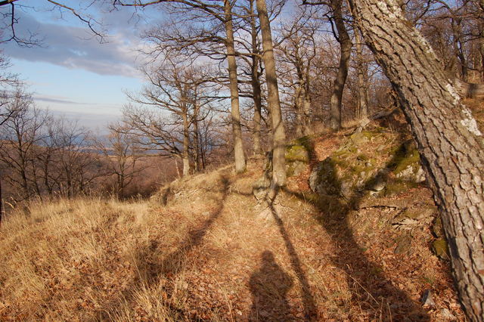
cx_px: 242
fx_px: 363
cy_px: 161
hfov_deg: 67.4
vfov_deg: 47.9
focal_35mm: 27
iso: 400
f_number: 9
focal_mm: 18
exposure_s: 1/320
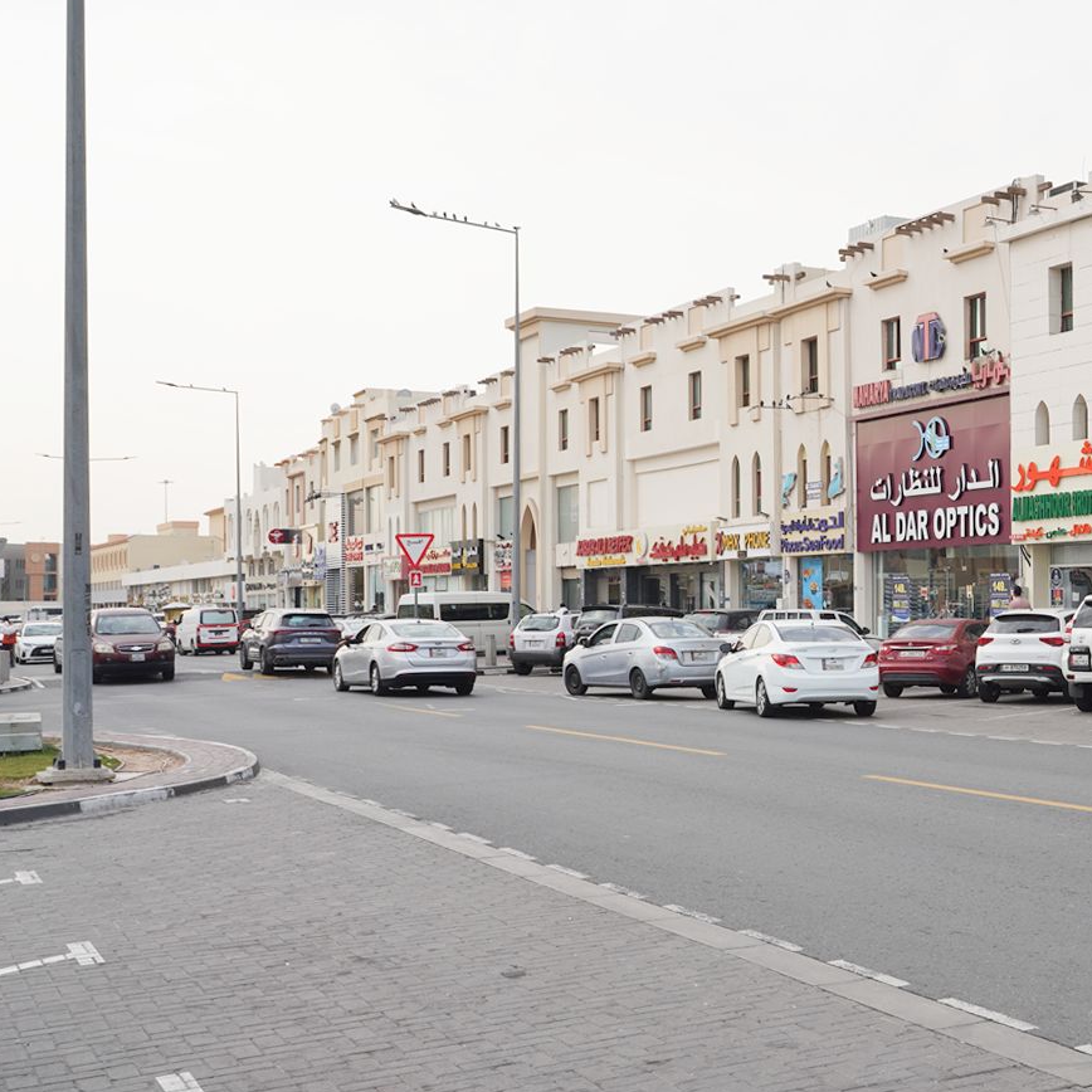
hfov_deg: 33.9
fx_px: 1677
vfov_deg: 36.0
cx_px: 1009
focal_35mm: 47
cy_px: 577
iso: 100
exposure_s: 1/100
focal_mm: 24
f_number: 11
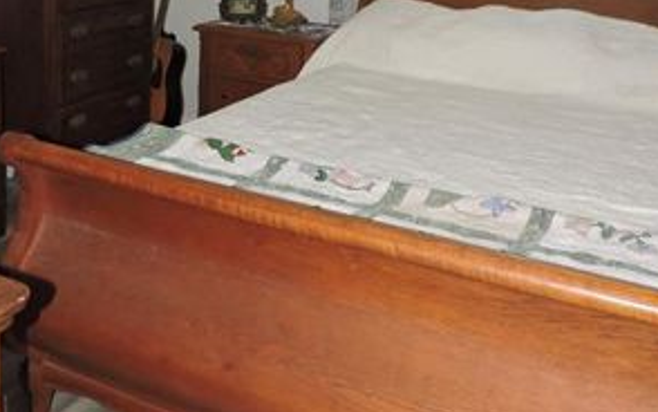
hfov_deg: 43.1
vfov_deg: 27.5
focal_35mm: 46
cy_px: 90
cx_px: 238
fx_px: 825
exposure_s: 1/30
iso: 200
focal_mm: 4.3
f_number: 3
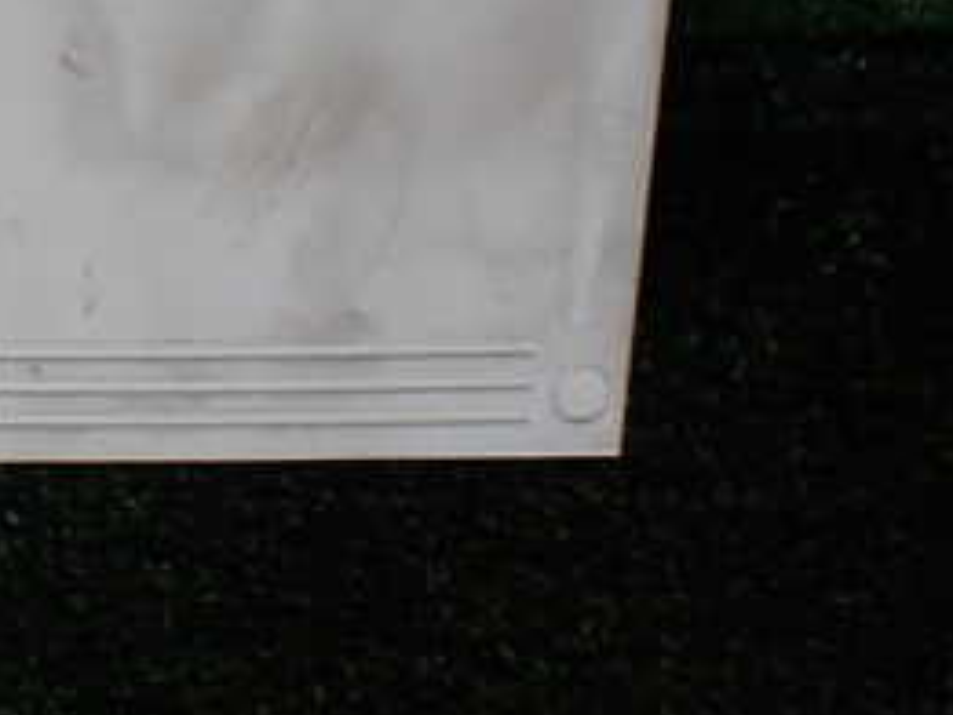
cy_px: 77
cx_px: -84
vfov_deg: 20.9
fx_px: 1900
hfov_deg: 26.1
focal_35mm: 69
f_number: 3.2
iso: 100
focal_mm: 5.4
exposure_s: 1/125
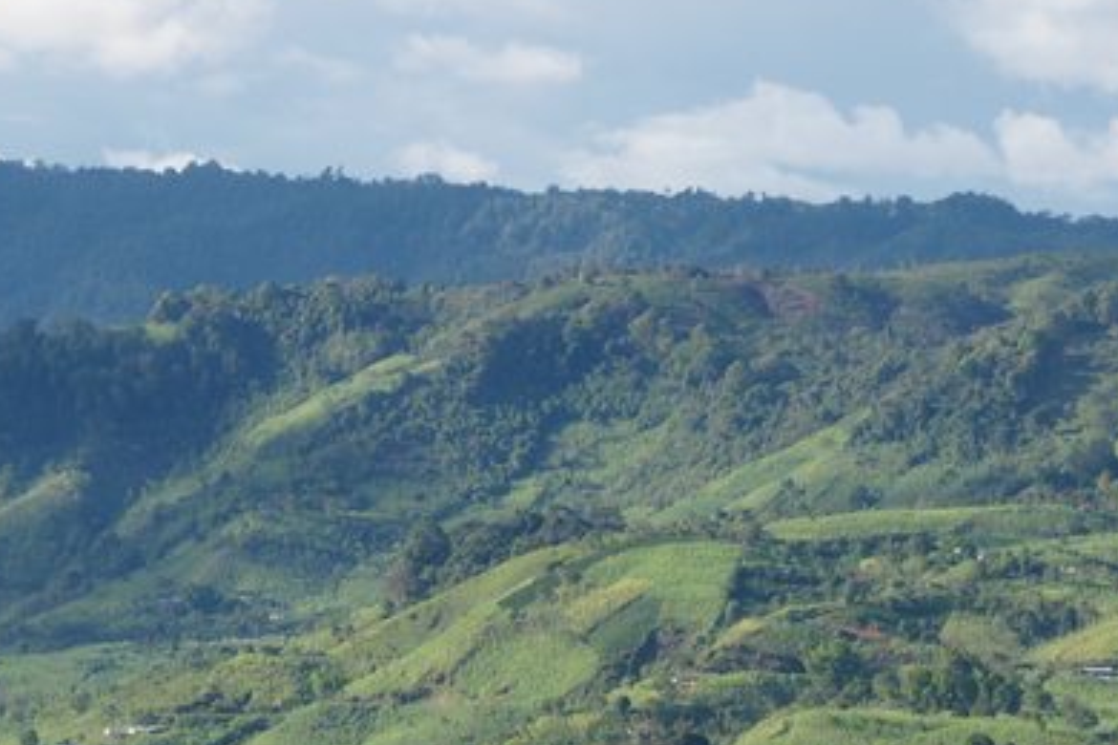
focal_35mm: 294
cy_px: 820
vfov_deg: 4.7
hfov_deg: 7.0
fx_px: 9134
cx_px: 611
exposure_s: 1/200
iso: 200
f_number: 10
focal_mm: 85
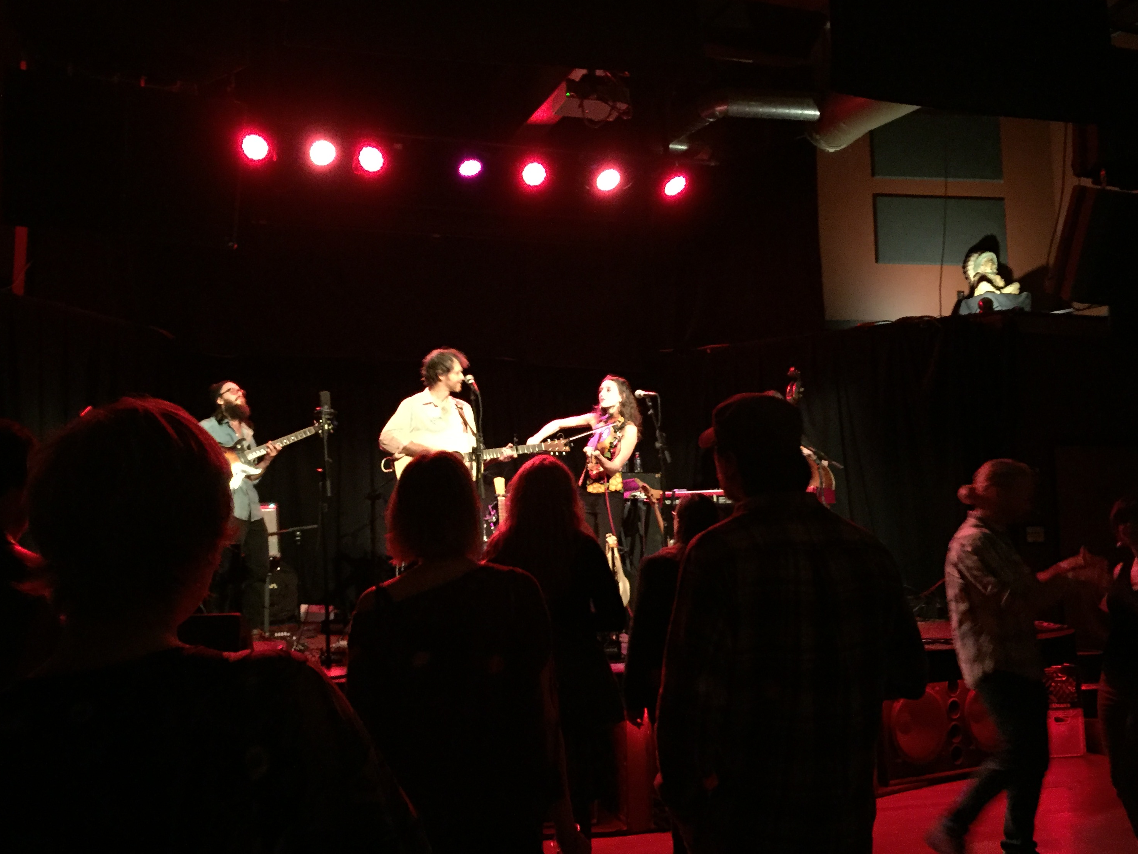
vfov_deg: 44.2
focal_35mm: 32
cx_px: 531
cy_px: 429
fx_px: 1052
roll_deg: +0.5
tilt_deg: +5.6
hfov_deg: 56.8
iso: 640
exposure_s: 1/15
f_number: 2.2
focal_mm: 4.15
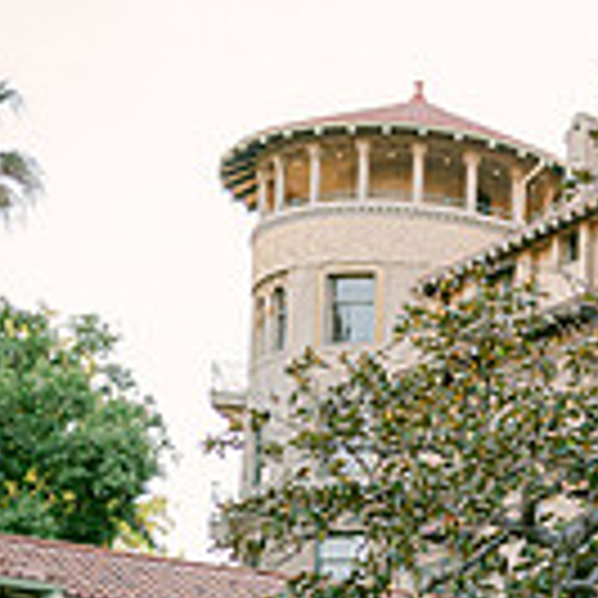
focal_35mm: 132
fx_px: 2580
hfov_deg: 12.1
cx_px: 1102
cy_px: 850
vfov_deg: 12.7
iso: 1000
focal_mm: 35
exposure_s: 1/2500
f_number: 1.4
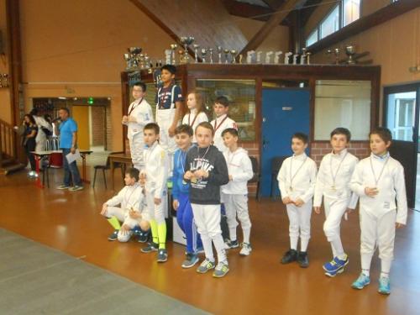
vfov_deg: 41.8
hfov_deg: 54.0
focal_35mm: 34
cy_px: 158
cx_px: 210
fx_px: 413
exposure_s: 1/30
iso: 900
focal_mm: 6
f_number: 4.2
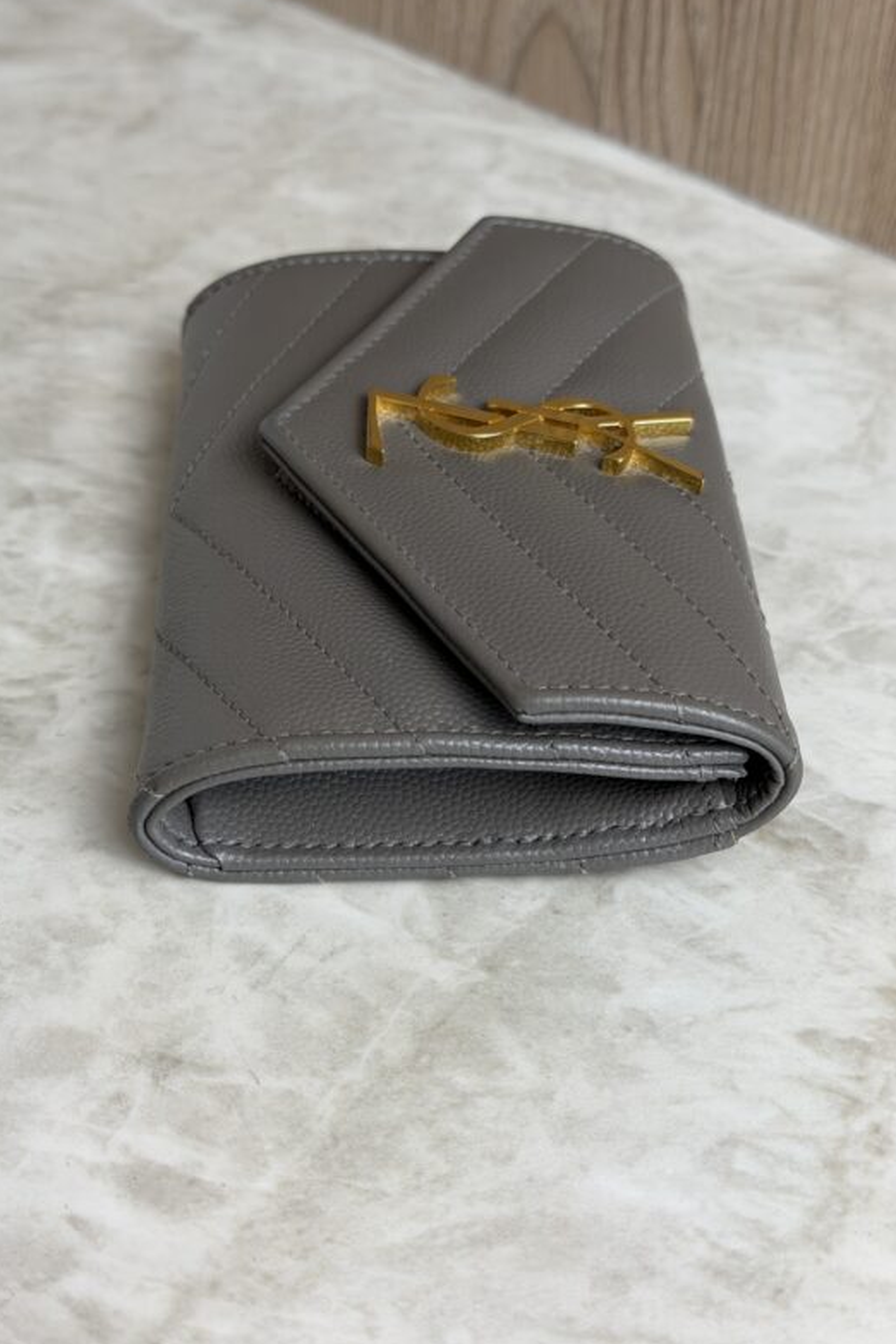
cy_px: 668
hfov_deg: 26.5
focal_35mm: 51
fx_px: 1904
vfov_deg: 38.9
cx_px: 395
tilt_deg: -39.4
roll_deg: -2.1
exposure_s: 1/121
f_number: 1.78
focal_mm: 6.76
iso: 50
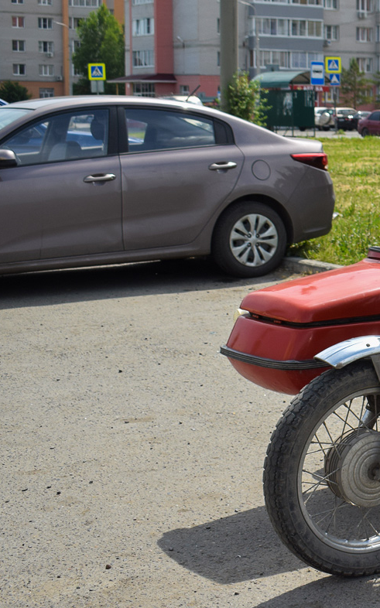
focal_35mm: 56
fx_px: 928
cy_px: 304
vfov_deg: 36.3
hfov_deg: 21.4
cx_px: 461
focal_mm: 24
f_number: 5.6
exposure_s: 1/1000
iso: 200
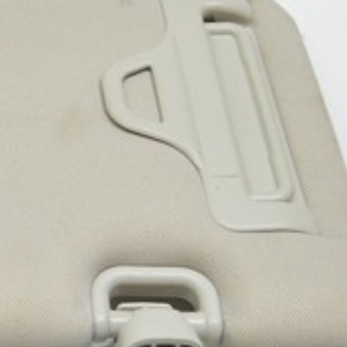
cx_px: -143
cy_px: 154
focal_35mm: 130
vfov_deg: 13.5
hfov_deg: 12.9
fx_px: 1470
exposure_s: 1/40
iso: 400
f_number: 4
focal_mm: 27
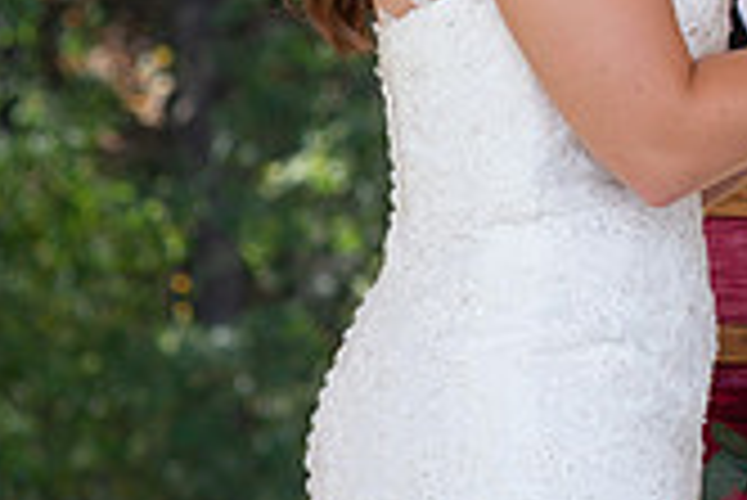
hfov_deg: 5.8
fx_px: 7373
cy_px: -113
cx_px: 946
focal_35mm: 355
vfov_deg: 3.9
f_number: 5
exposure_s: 1/320
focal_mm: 85
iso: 400
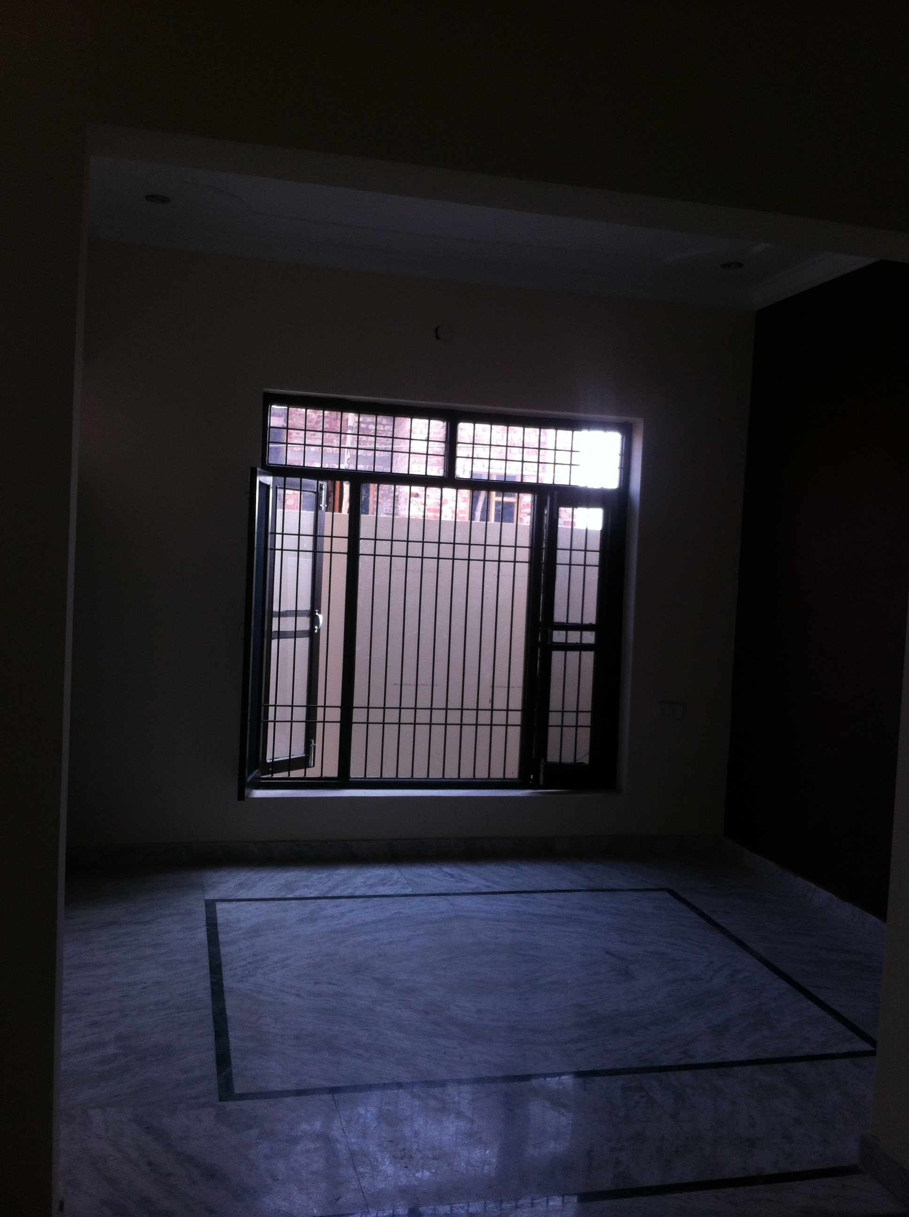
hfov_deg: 40.6
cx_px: 454
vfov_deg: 52.7
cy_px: 608
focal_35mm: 35
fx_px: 1229
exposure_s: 1/79
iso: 80
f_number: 2.8
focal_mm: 3.85
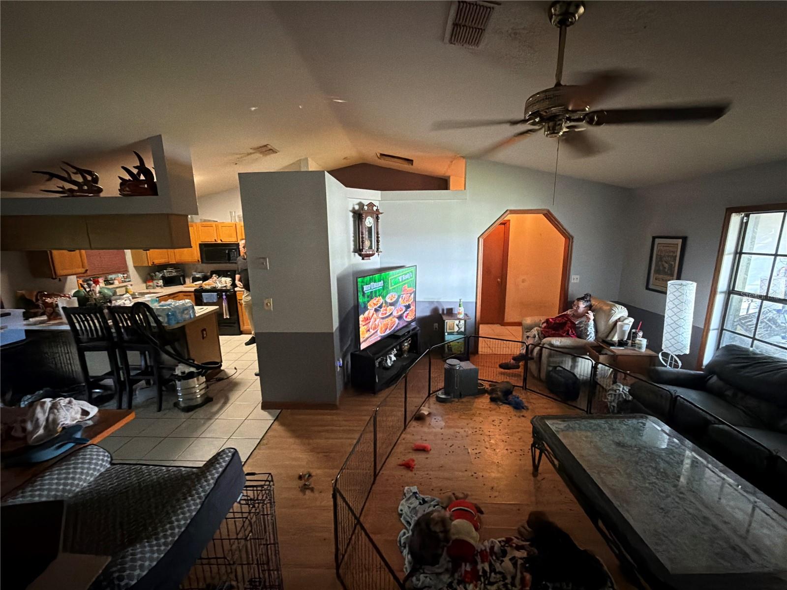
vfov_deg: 85.7
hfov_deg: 102.1
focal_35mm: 14
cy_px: 295
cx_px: 394
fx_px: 318
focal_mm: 2.22
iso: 1250
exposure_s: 1/40
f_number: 2.2
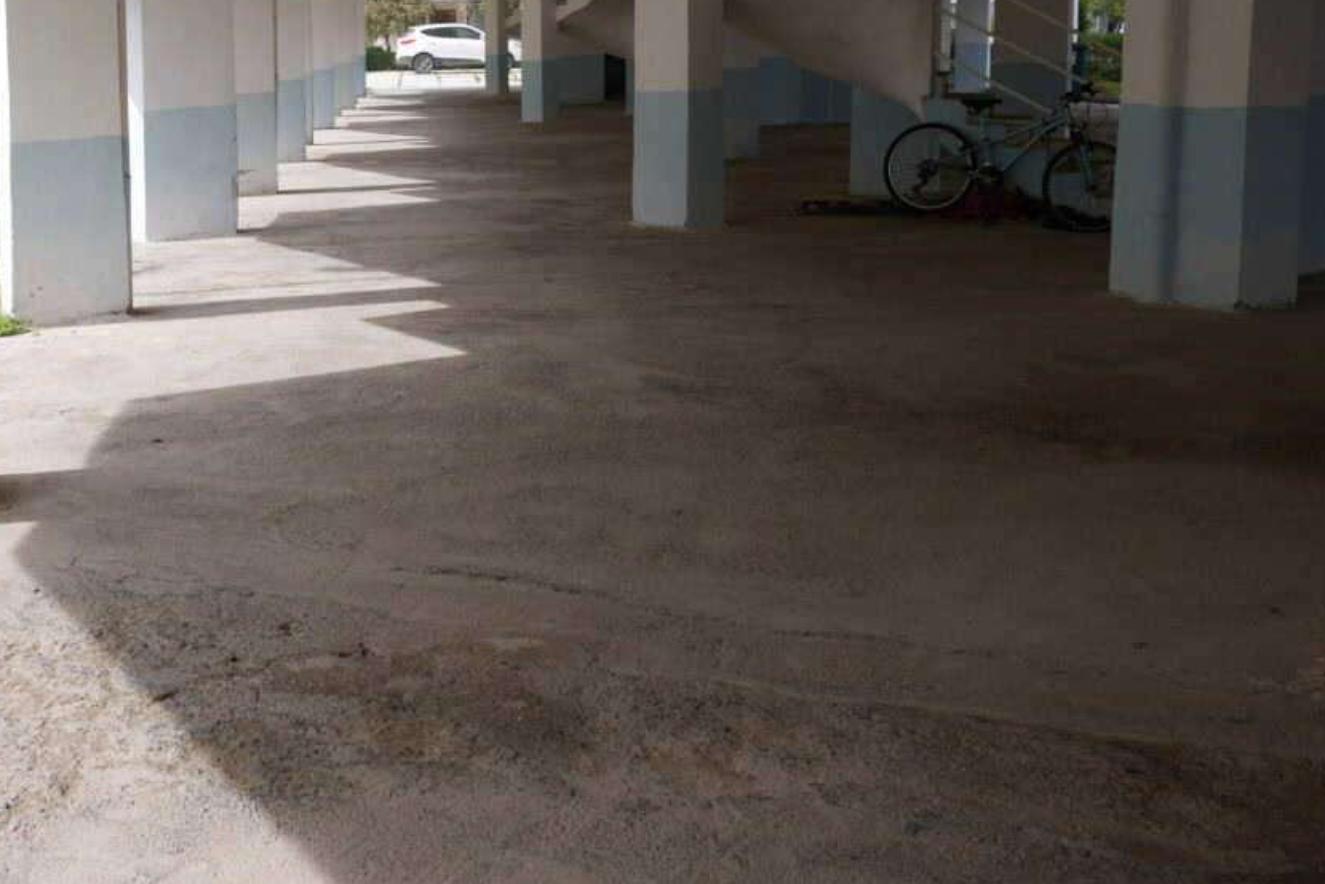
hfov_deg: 43.5
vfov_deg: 31.6
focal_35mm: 42
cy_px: 276
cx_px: 211
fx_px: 1546
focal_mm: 17
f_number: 5
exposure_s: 1/250
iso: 100
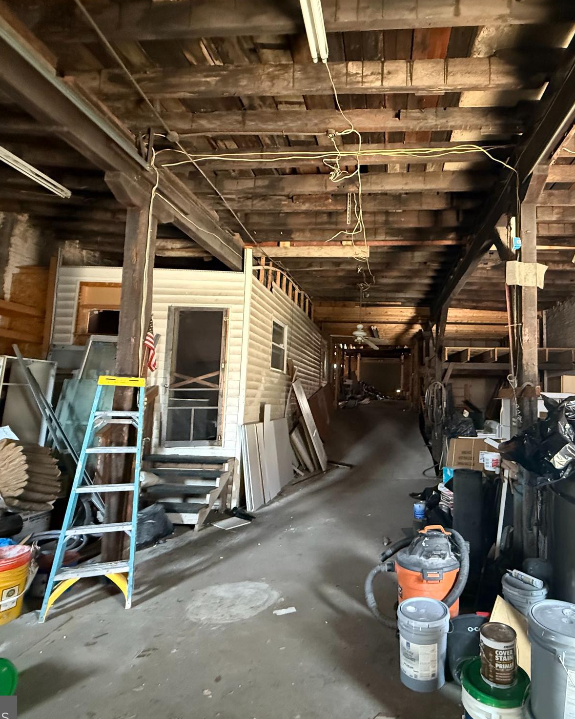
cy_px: 361
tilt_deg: +6.2
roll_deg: -1.0
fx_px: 404
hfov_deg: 68.3
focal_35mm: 19
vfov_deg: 83.3
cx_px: 395
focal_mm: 2.22
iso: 1600
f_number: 2.2
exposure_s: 1/46
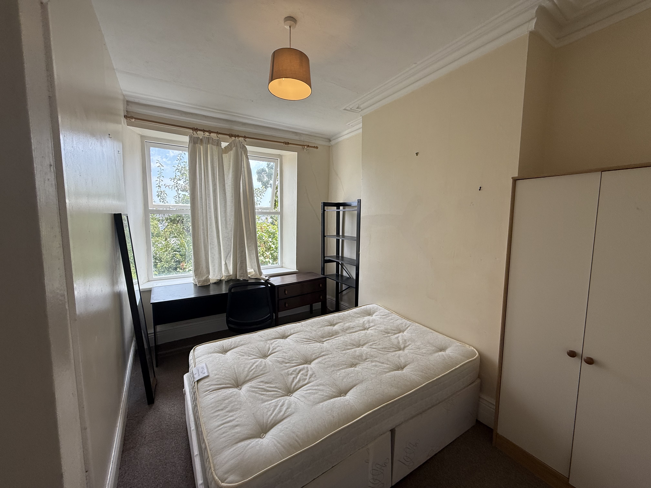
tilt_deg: -6.8
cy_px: 244
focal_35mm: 14
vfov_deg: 85.7
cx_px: 326
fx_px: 263
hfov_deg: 102.1
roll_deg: -0.8
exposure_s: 1/216
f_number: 2.2
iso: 64
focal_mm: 2.22
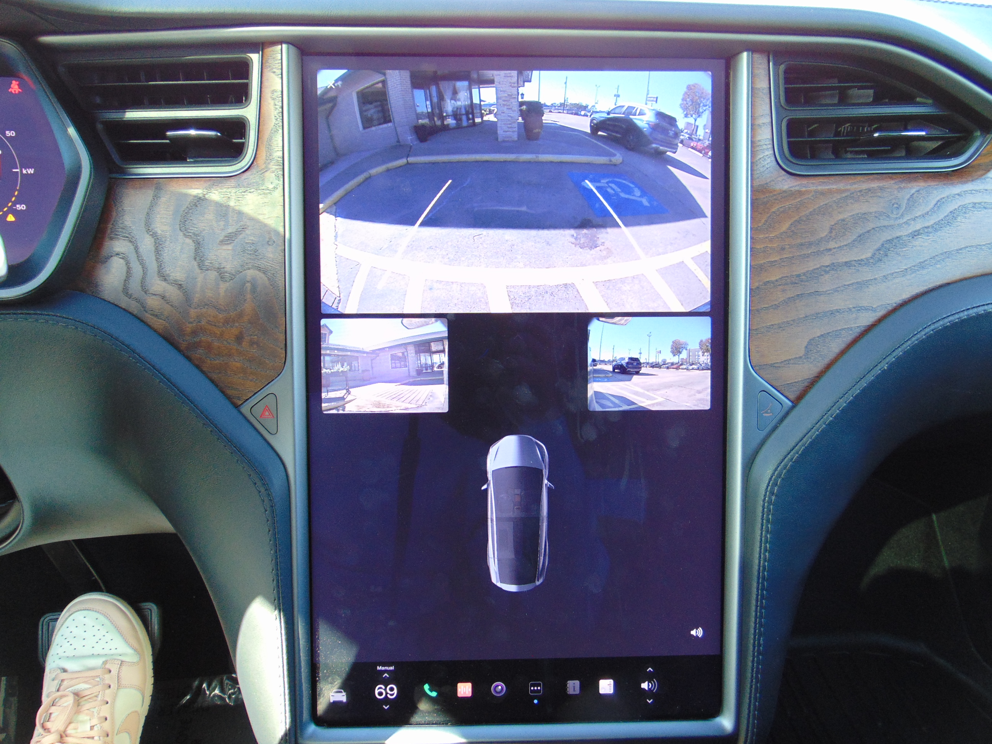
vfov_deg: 54.9
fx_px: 716
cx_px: 496
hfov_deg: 69.4
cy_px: 372
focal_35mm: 25
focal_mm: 4.5
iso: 100
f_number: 3
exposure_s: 1/30
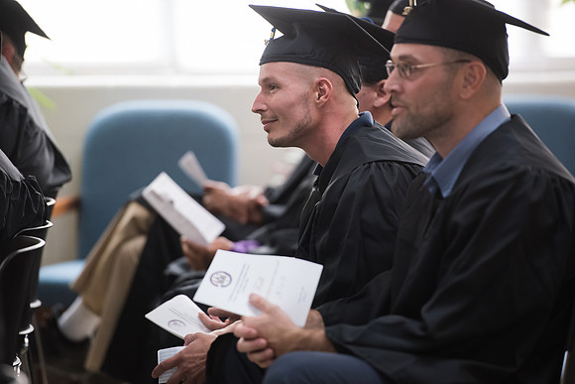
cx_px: 288
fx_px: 3195
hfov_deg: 10.3
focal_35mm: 200
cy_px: 192
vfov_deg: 6.9
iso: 3200
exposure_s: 1/200
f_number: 3.2
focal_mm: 200
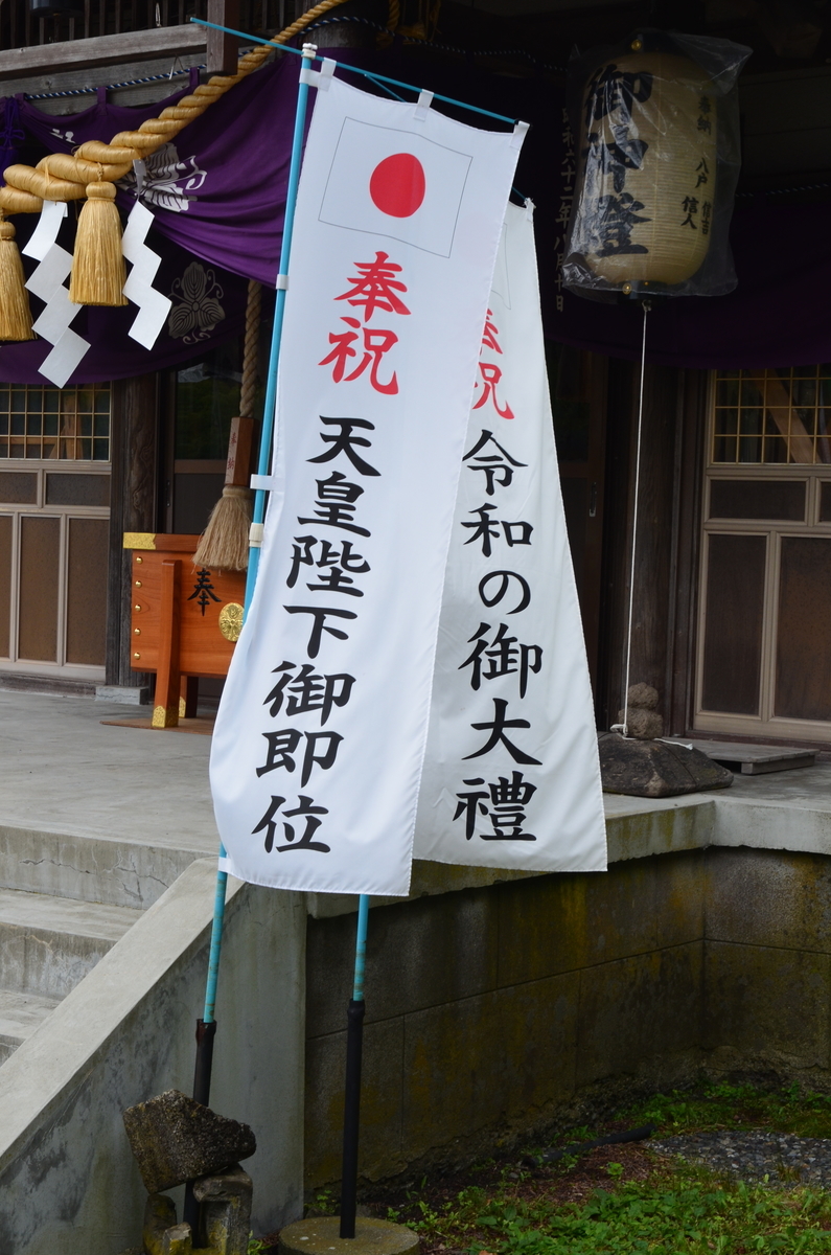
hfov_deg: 19.6
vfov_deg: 29.3
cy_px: 628
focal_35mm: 69
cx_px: 416
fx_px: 2399
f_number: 10
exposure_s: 1/160
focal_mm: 46
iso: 400
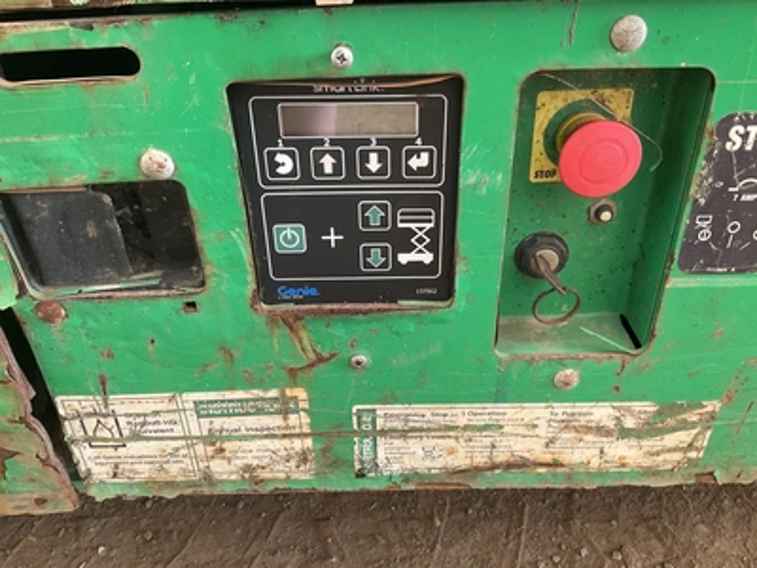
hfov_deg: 61.7
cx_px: 378
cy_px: 284
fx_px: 634
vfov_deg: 48.2
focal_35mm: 29
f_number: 1.8
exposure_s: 1/70
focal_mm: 3
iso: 64
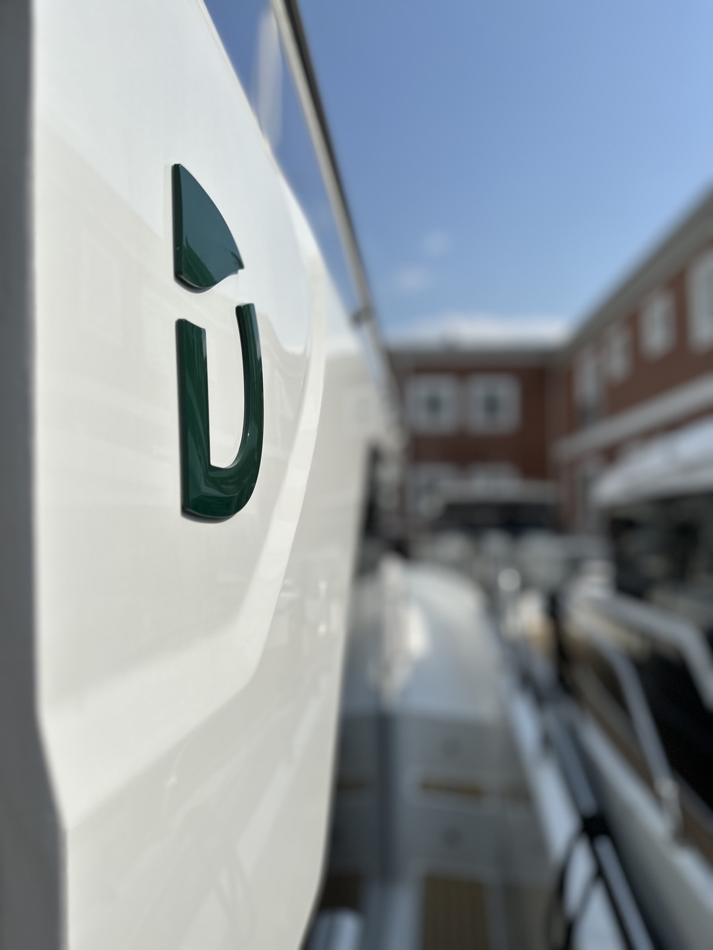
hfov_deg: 56.8
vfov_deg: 71.6
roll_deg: +0.6
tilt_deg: +5.8
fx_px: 659
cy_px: 475
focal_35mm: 24
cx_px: 356
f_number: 1.78
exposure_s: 1/15625
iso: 80
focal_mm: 6.86
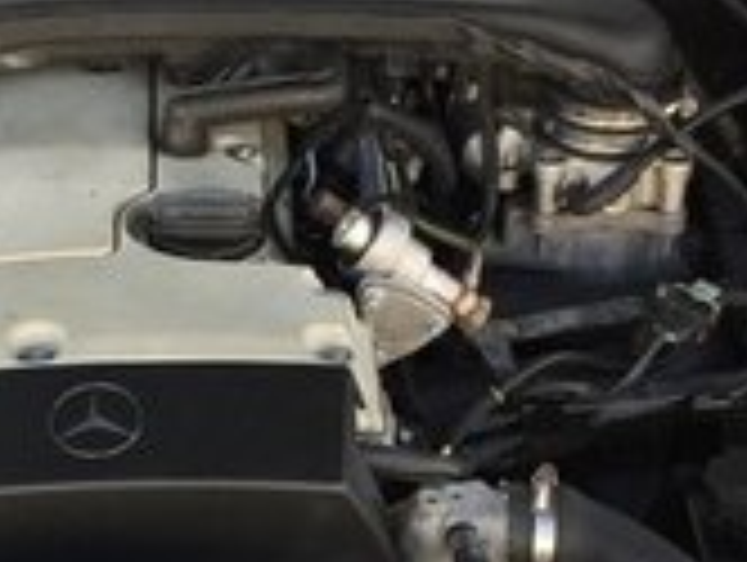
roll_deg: -0.7
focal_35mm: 115
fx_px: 2485
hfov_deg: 17.0
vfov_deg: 12.6
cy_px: 677
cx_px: 171
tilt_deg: -38.8
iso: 32
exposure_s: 1/103
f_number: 2.2
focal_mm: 4.15
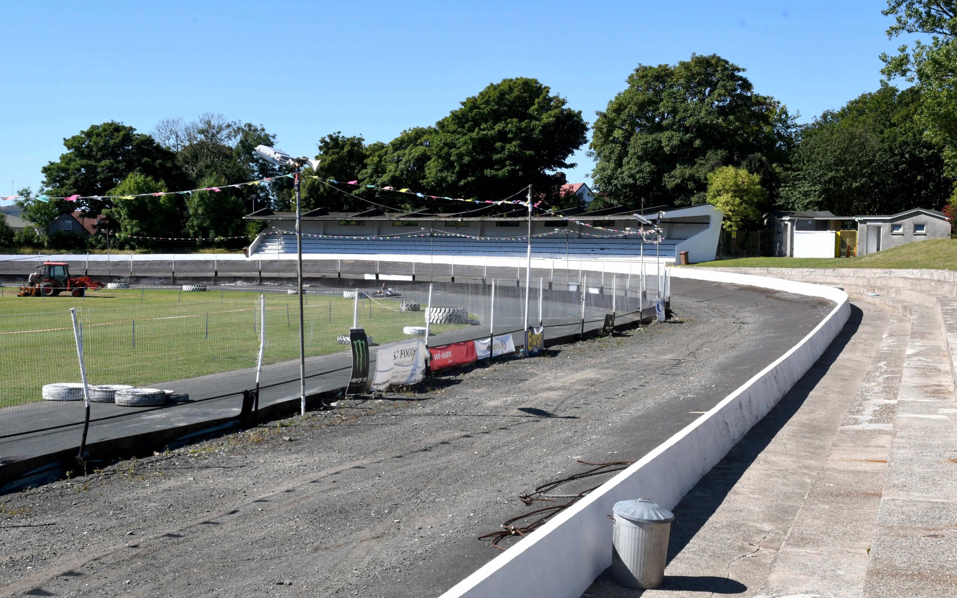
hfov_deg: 41.1
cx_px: 478
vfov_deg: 26.3
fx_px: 1278
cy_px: 316
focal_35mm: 49
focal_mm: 32
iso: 500
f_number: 11
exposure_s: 1/500
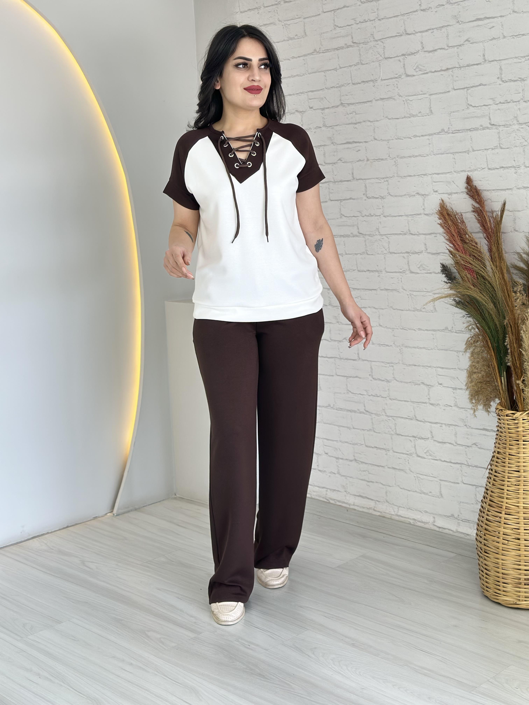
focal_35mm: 48
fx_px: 978
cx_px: 264
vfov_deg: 39.7
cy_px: 352
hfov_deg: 30.3
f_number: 1.78
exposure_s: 1/141
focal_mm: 6.86
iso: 64
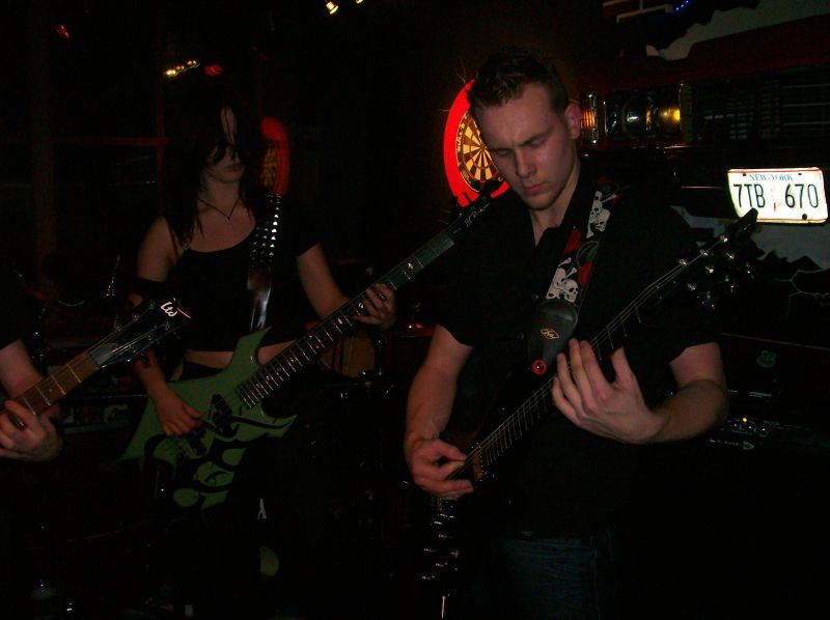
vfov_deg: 39.6
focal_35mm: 36
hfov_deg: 51.4
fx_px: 862
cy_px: 310
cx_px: 415
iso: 140
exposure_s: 1/64
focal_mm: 6
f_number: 2.7
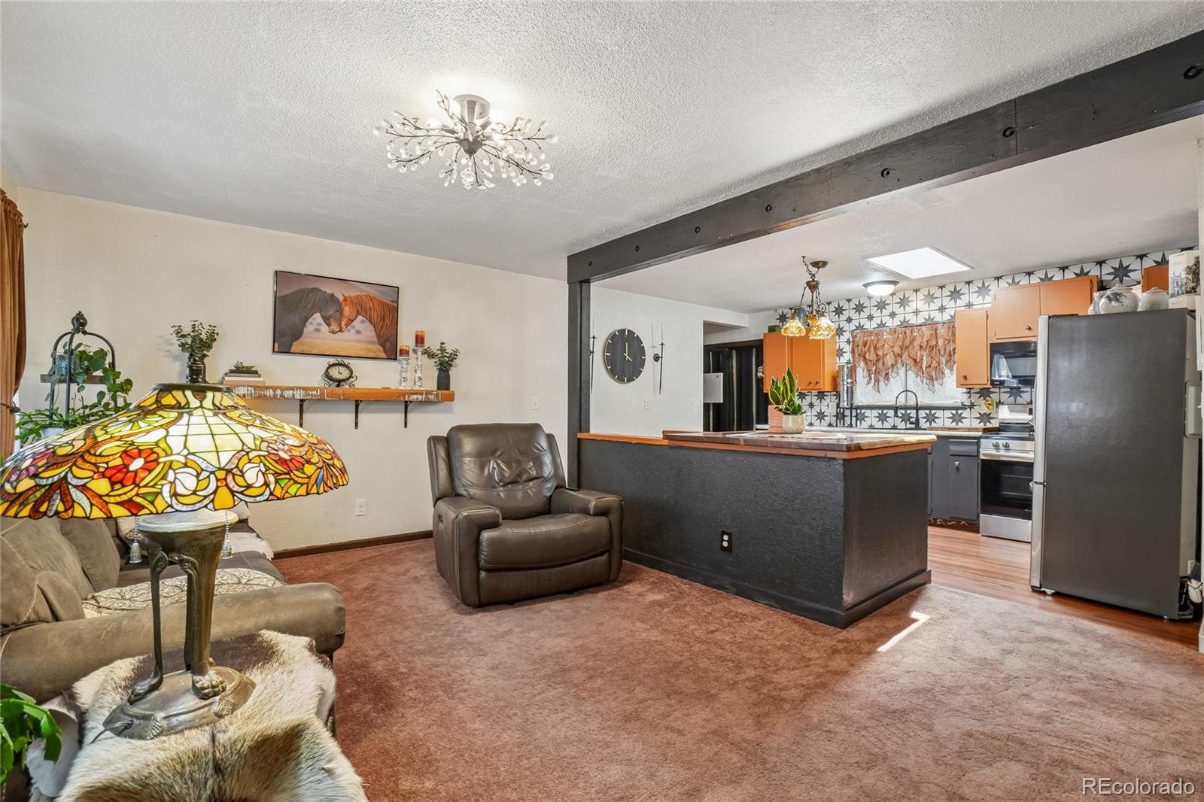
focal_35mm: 15
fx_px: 502
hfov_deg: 100.4
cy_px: 401
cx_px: 602
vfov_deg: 77.3
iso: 400
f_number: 8
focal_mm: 10
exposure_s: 1/4
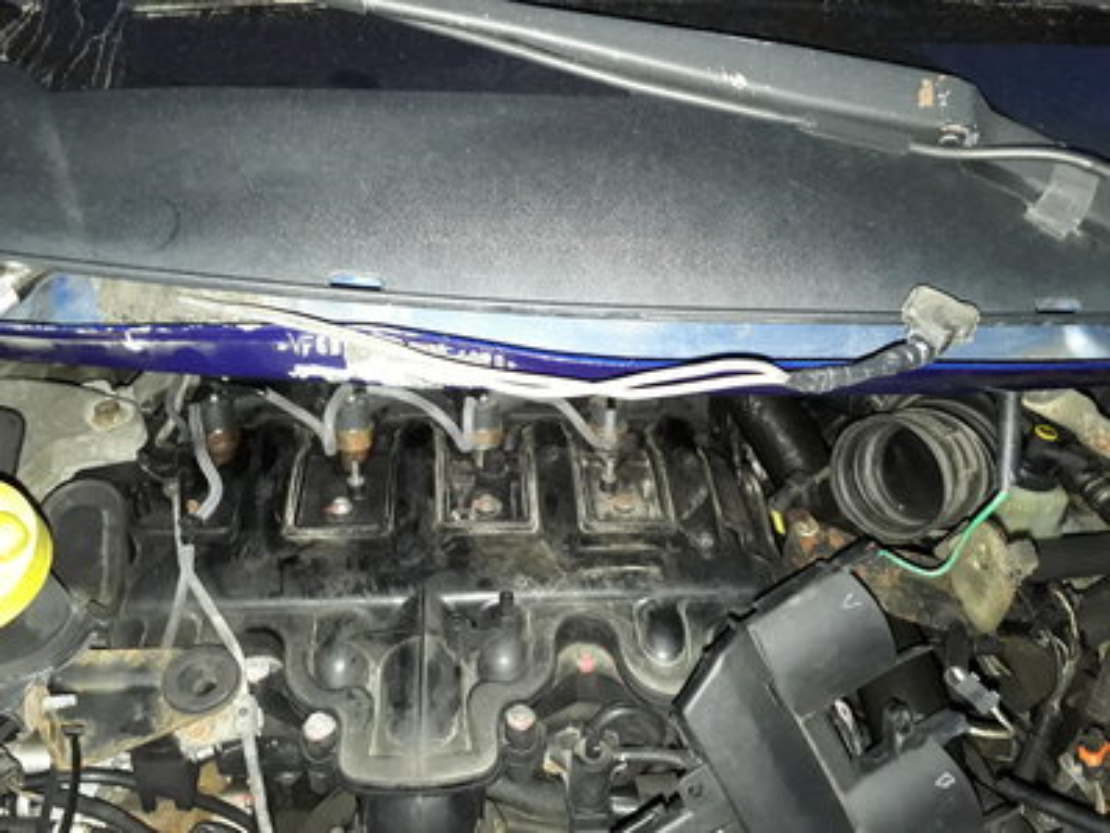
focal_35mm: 27
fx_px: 866
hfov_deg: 65.3
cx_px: 555
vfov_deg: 51.4
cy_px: 416
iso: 200
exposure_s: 1/17
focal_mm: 3.6
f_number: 1.9
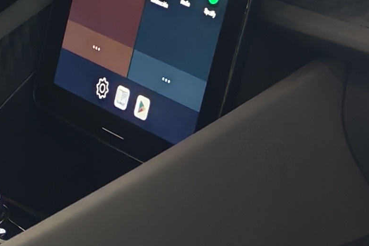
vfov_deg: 7.5
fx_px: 1855
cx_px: 177
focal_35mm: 181
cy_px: 262
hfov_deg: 11.4
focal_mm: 6.12
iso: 925
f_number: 1.9
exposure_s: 1/50
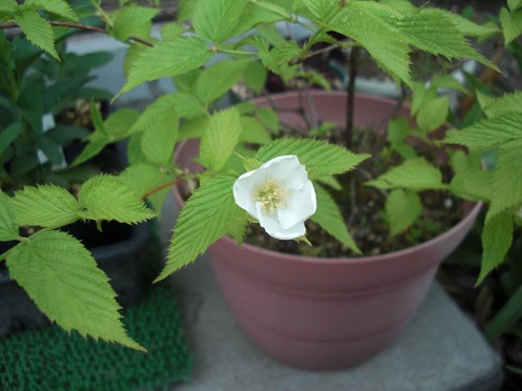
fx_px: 543
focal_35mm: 36
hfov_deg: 51.4
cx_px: 261
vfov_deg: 39.6
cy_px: 196
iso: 200
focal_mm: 6.3
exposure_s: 1/60
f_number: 2.8
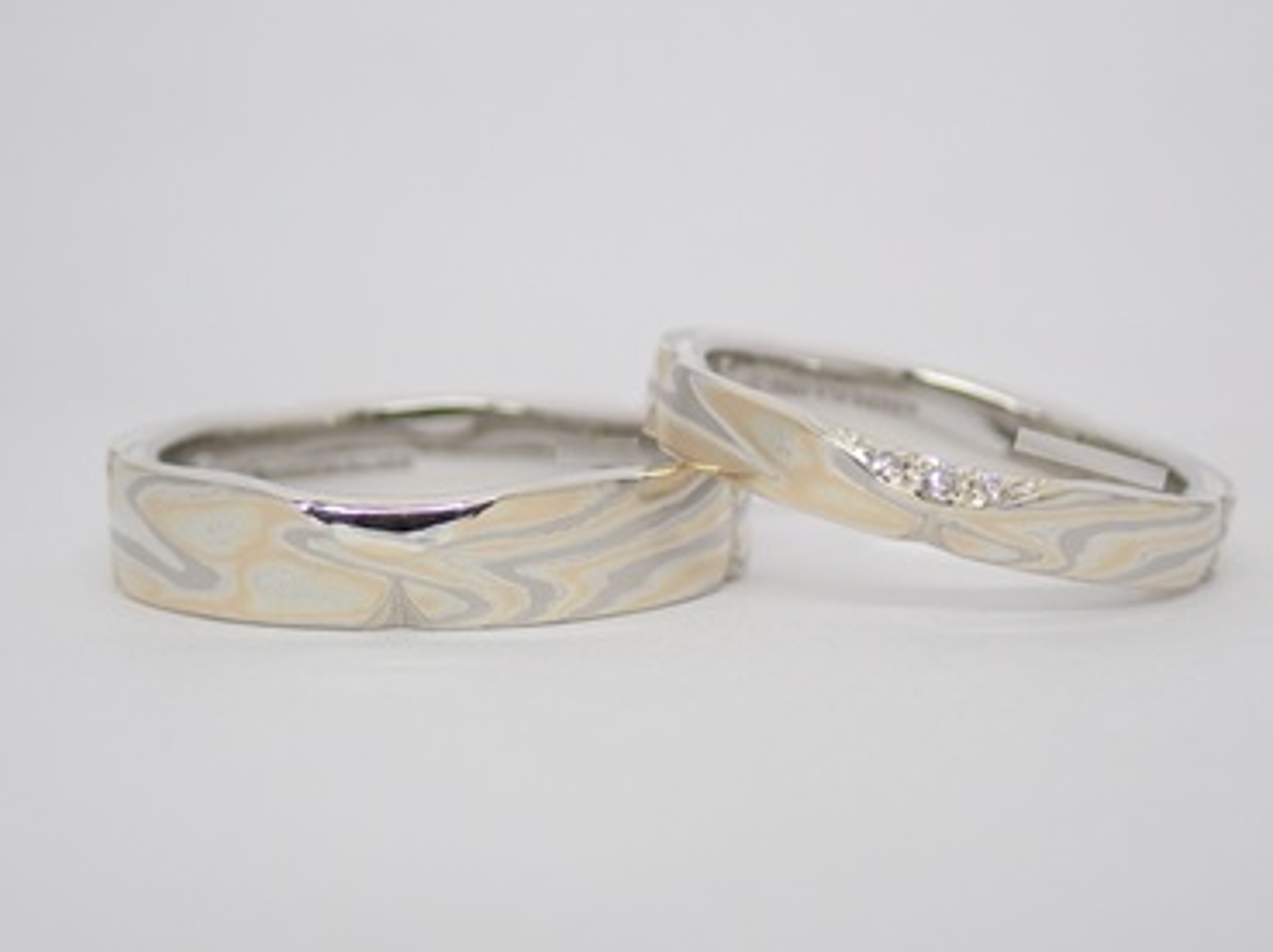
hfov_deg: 20.9
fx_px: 3453
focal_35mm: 94
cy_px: 485
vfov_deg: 15.7
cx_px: 662
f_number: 4.1
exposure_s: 1/100
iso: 200
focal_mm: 13.65
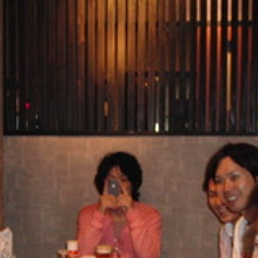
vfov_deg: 20.6
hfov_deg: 20.9
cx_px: 157
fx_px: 700
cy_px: 216
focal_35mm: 83
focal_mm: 6.42
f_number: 3.6
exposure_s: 1/15
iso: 400
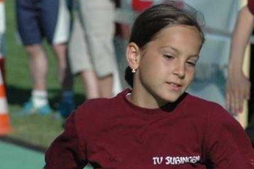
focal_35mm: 476
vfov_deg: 2.9
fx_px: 3356
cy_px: 85
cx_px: 156
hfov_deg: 4.3
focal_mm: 200
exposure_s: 1/2500
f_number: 9
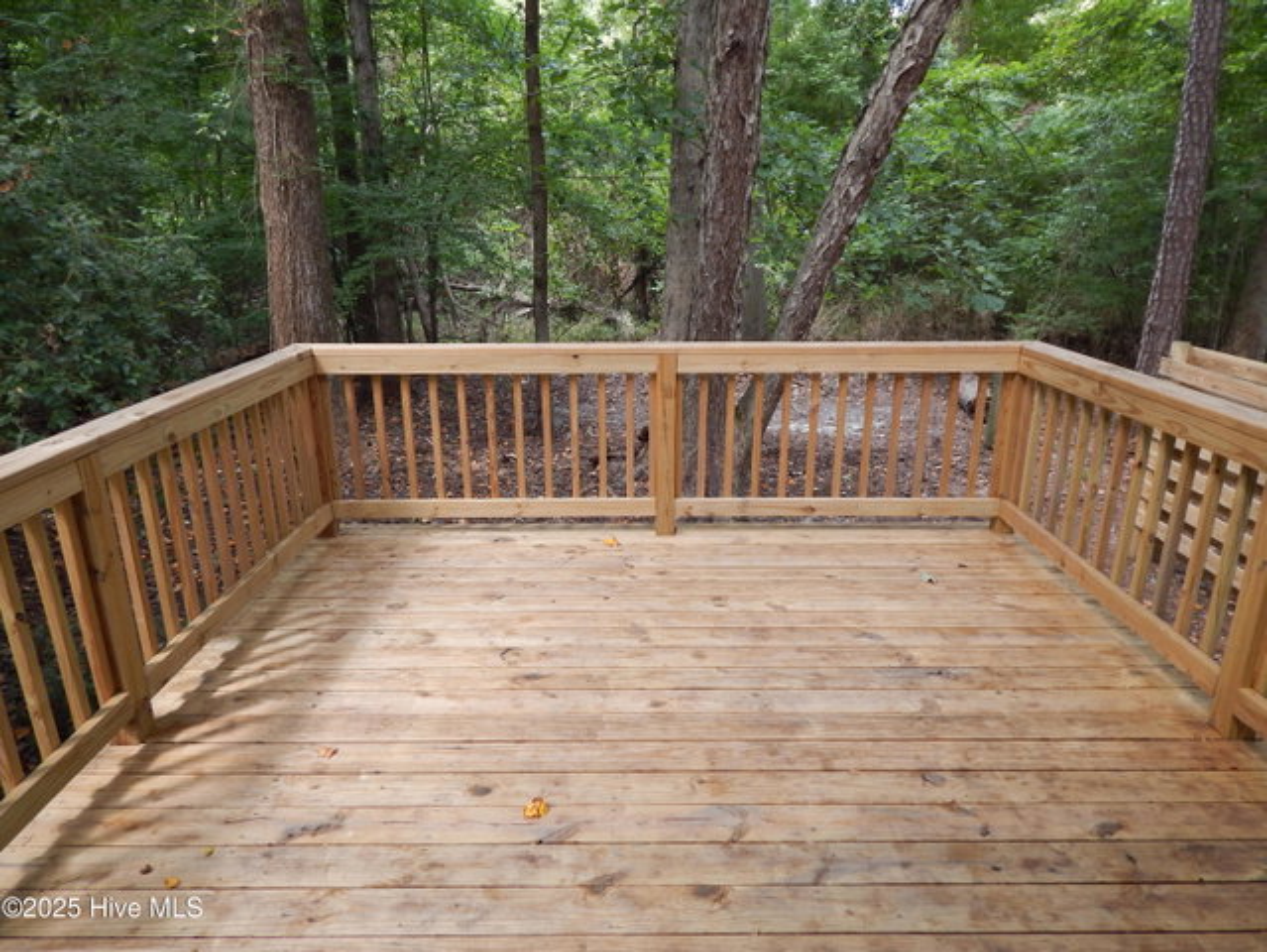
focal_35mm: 23
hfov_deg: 73.9
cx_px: 634
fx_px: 842
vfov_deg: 58.9
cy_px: 476
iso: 125
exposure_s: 1/60
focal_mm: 4
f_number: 3
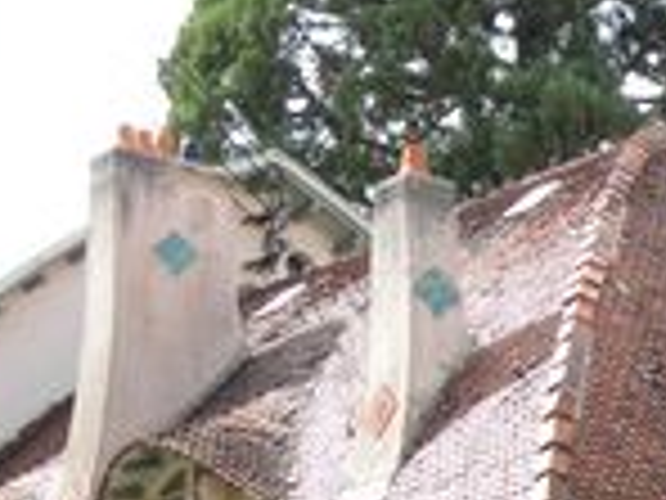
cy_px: 813
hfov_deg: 13.2
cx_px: 860
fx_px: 2790
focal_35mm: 145
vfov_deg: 9.8
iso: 64
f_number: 4.5
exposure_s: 1/174
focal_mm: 7.4
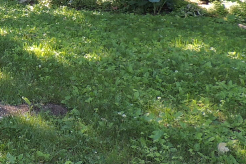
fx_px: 690
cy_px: -45
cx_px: -131
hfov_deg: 17.9
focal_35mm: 101
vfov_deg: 13.1
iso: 100
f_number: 3
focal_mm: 4.3
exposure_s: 1/80
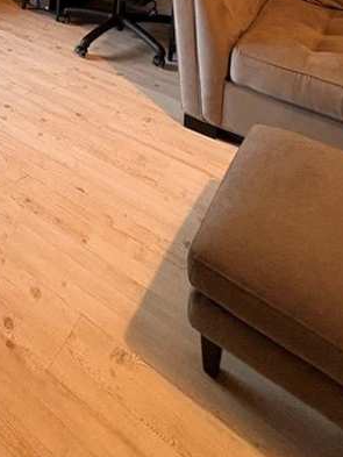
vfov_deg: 36.4
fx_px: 502
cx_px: -50
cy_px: -105
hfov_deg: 32.4
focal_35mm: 38
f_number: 2.2
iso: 400
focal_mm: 2.22
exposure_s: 1/60
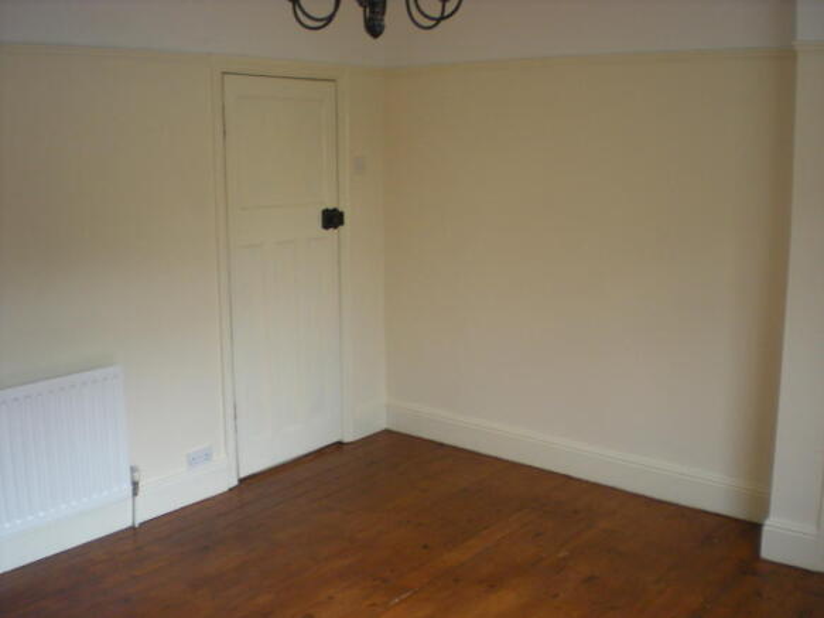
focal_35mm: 38
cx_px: 412
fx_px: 904
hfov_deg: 49.0
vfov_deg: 37.7
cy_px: 309
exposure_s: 1/41.5
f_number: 3.1
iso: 200
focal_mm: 6.3
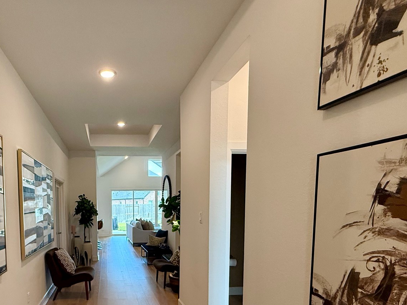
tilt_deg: -4.7
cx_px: 132
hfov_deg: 67.3
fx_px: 294
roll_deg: +0.0
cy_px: 231
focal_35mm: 25
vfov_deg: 52.3
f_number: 2.2
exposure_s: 1/120
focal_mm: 2.22
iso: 250
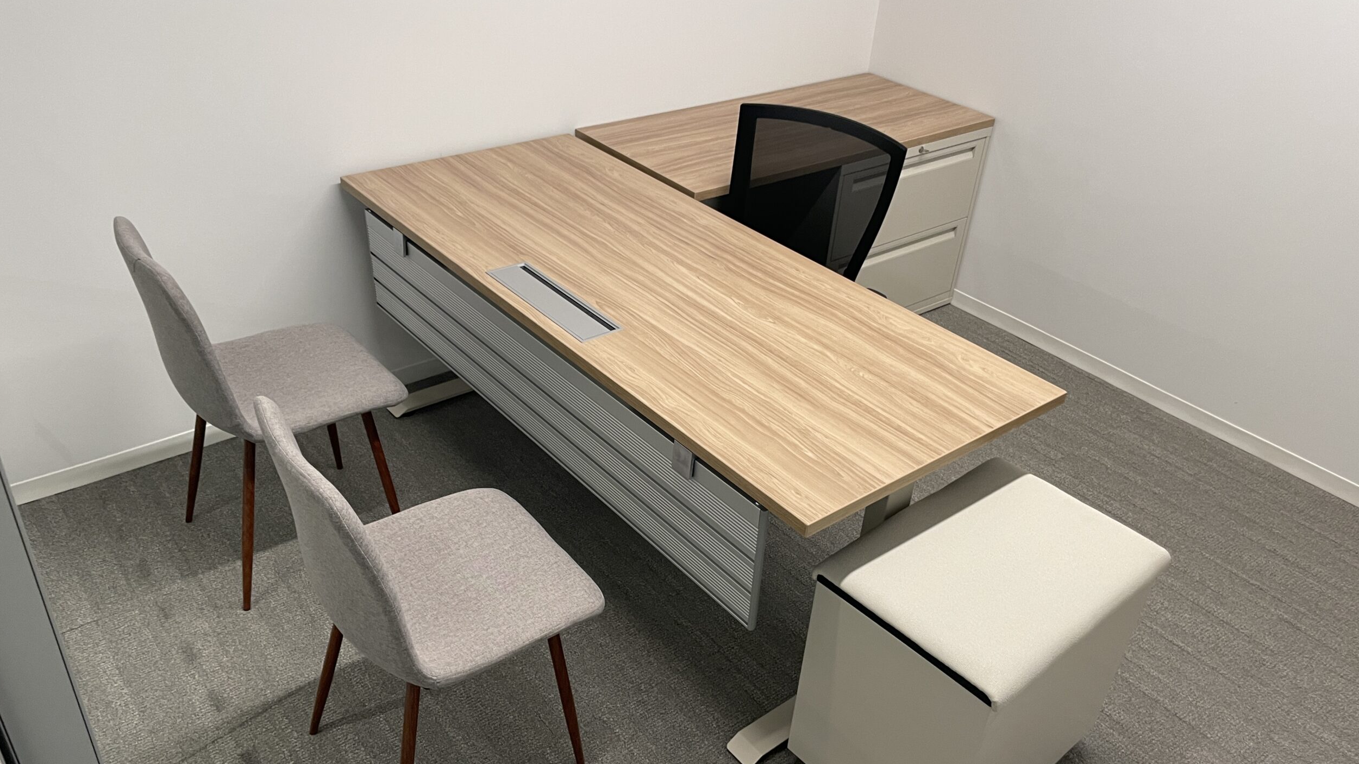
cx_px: 673
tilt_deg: -31.8
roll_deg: -3.4
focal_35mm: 29
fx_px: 1045
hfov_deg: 66.1
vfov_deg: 40.2
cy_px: 411
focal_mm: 4.2
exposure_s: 1/50
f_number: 1.6
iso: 80
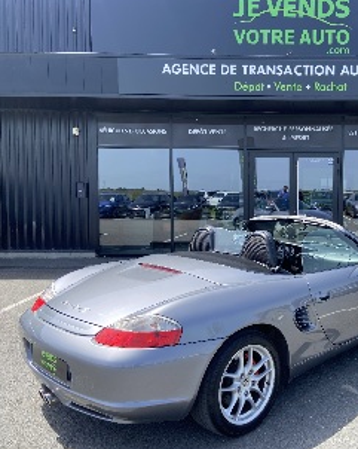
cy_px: 227
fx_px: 464
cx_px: 284
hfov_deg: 40.5
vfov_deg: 51.6
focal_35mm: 35
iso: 32
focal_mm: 4.25
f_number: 1.8
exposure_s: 1/778
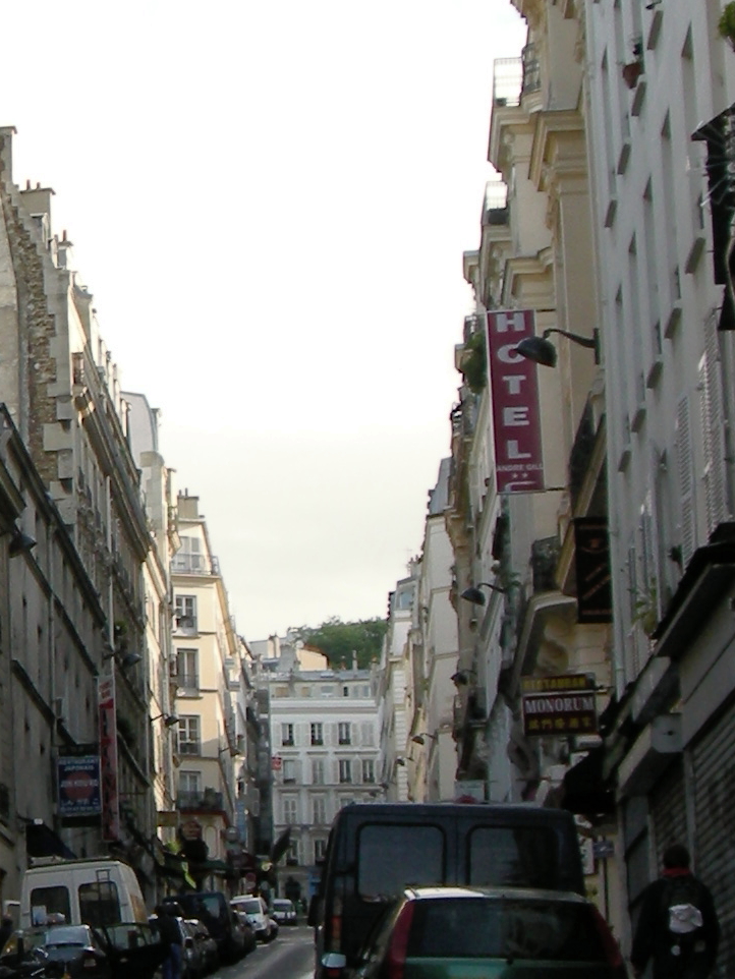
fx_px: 5150
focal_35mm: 182
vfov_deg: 10.9
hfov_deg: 8.1
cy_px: 596
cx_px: -240
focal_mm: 10.1
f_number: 4.3
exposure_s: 1/162
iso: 64
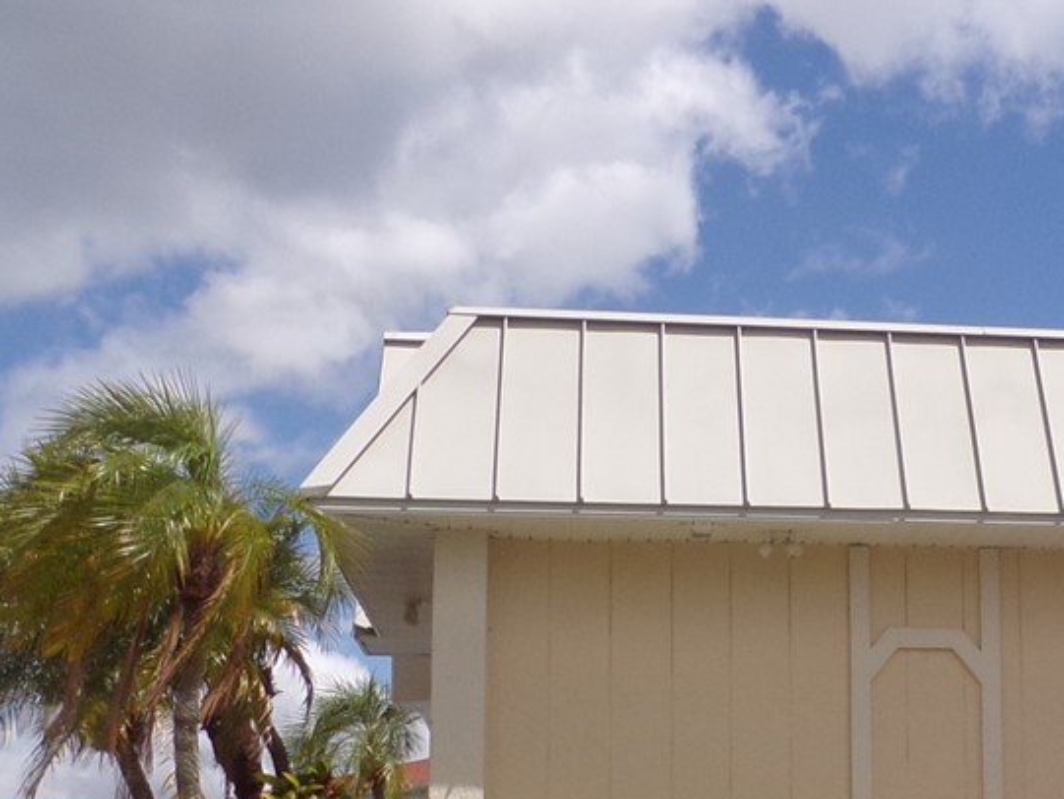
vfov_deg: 20.5
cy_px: 640
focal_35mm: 71
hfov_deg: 26.3
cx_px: 1005
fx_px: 2183
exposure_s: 1/550
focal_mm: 4.3
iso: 80
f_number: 5.8
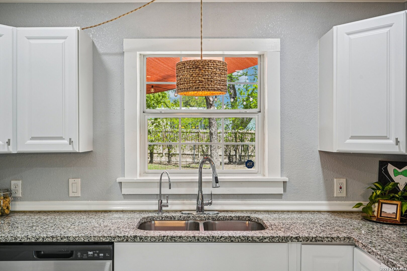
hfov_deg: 58.7
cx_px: 204
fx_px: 362
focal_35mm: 32
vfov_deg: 41.1
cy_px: 136
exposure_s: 1/40
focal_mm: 32
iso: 200
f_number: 8
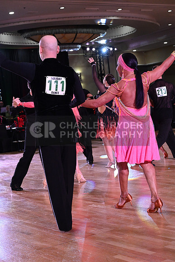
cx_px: 88
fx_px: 466
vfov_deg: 31.4
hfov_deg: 21.3
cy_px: 131
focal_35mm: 64
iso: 5000
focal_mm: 64
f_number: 7.1
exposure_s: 1/320
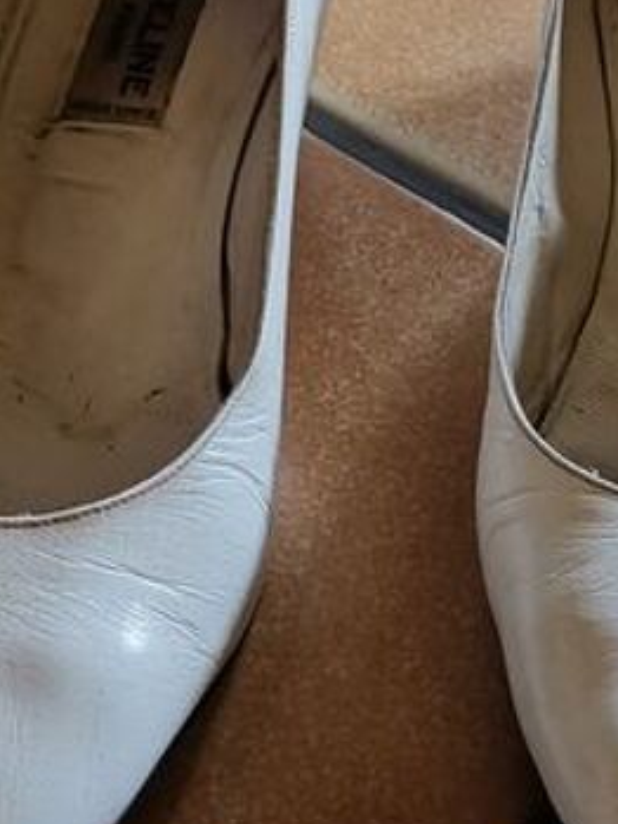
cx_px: 498
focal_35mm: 103
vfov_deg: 19.0
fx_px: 2450
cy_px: 277
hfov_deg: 14.3
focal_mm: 4.75
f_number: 1.8
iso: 250
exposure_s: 1/100
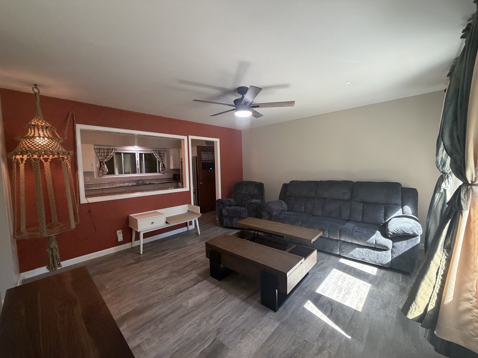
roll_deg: +2.0
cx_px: 239
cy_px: 179
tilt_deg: -3.3
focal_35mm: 14
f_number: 2.2
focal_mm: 2.22
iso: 250
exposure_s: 1/120
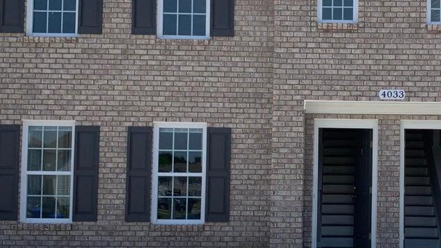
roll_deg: -0.9
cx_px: 352
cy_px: 164
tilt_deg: +2.6
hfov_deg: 33.4
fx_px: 713
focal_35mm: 61
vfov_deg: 19.7
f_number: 1.8
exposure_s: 1/2309
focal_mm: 4.25
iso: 25
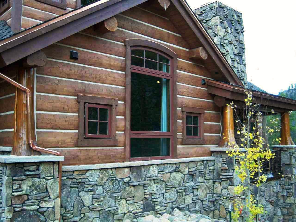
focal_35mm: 36
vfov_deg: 39.7
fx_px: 308
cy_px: 111
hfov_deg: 51.4
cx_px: 148
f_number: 2.8
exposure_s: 1/80
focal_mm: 7.5
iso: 80
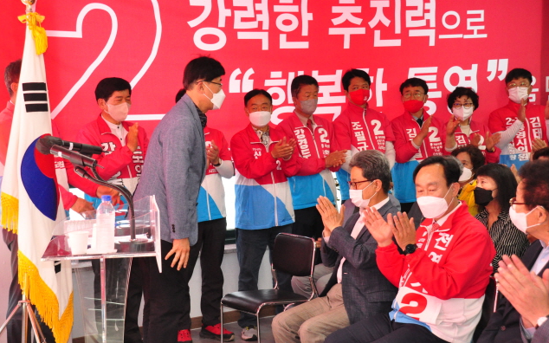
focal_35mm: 74
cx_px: 273
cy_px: 171
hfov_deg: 27.9
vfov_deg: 17.6
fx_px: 1107
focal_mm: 48
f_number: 4.8
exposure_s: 1/100
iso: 2000
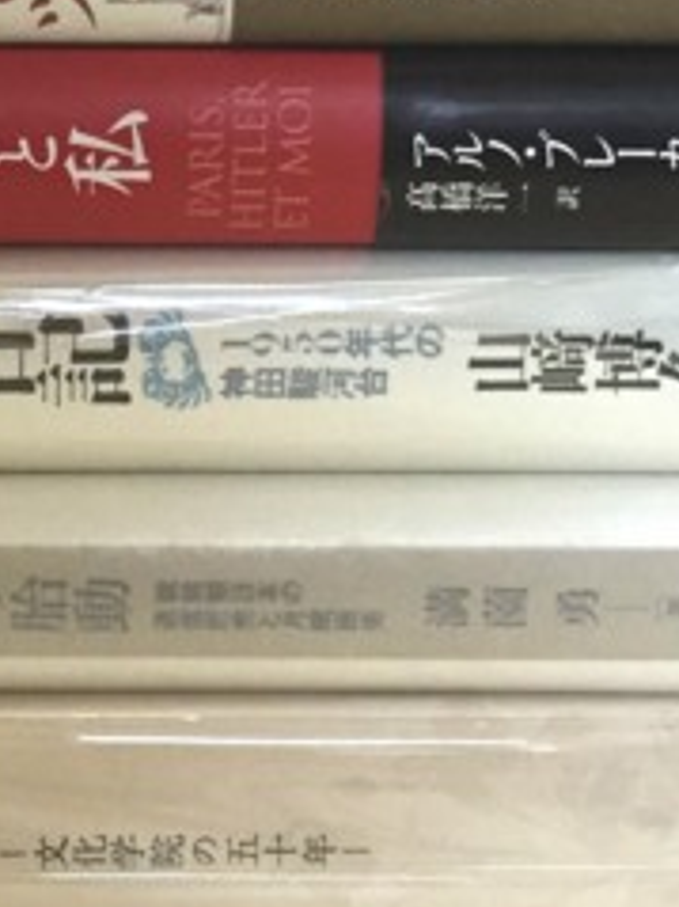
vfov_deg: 20.0
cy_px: 190
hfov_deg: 15.0
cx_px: -4
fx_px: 2539
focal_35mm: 97
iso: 200
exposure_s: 1/33
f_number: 2.2
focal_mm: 4.15
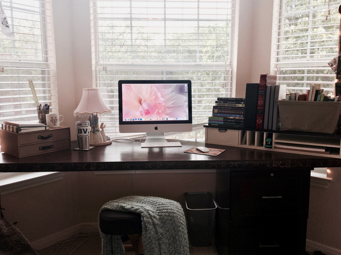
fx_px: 286
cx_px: 170
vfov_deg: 48.2
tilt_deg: -7.5
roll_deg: +0.3
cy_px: 128
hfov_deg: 61.7
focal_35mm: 29
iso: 25
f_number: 2.2
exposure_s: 1/40
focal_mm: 4.15
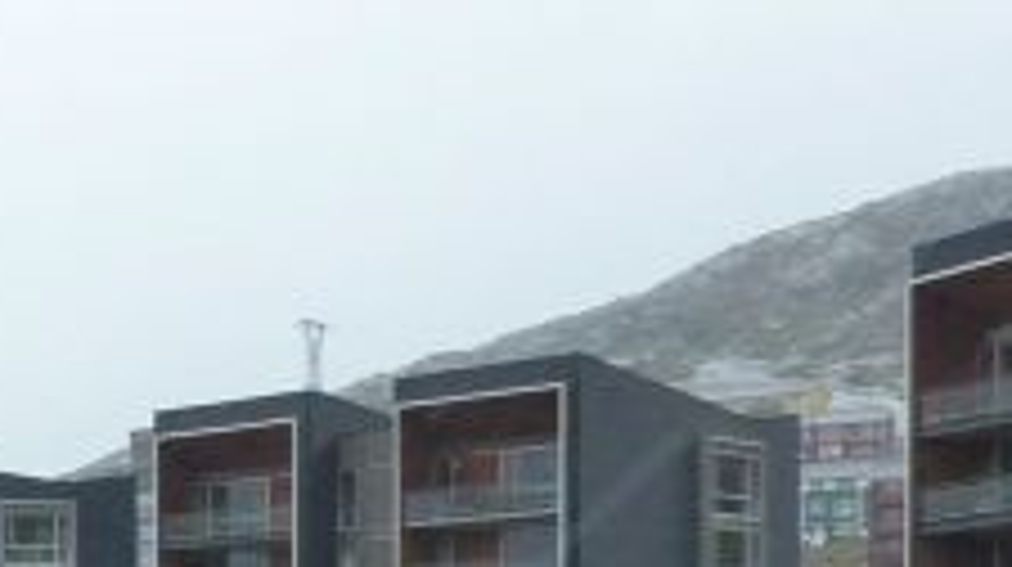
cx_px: -463
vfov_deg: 11.8
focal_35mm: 97
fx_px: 2600
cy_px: 918
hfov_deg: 19.5
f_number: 4
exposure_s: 1/250
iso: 250
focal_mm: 4.1
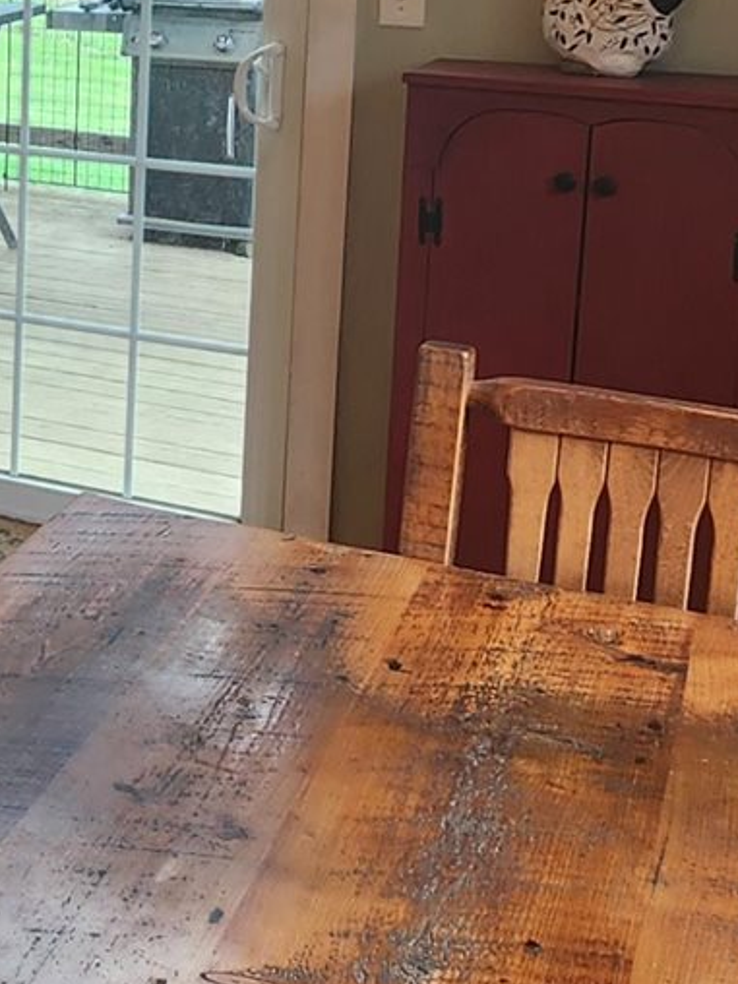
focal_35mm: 59
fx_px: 1677
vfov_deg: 31.4
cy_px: 124
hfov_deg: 22.4
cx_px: -201
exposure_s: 1/60
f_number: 2.2
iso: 64
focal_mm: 2.2
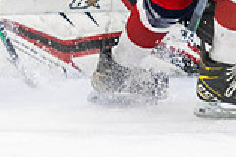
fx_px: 4826
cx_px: 52
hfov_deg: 2.8
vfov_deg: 1.9
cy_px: -125
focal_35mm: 737
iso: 1800
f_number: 2.8
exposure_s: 1/640
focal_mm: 140
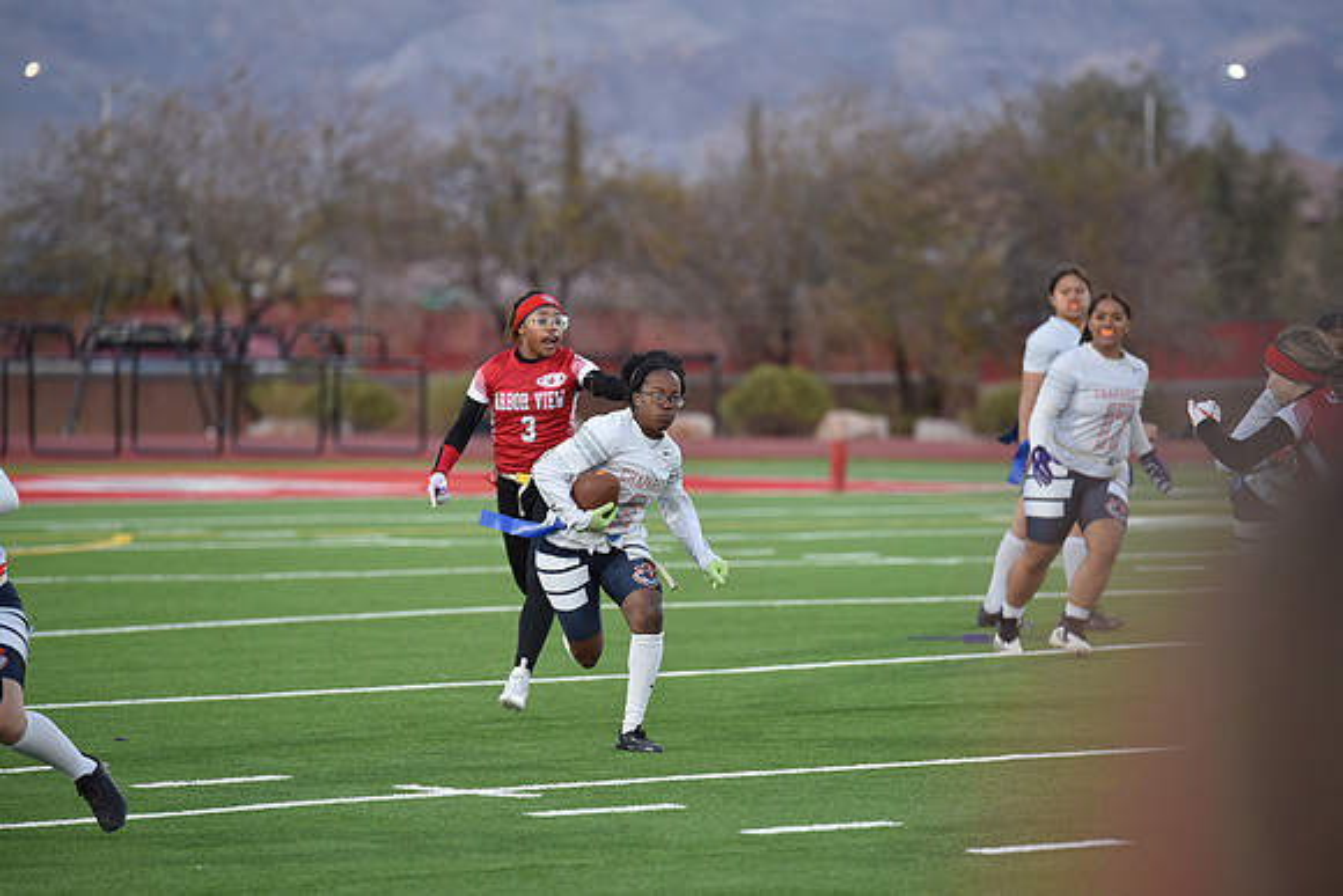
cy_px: 448
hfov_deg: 10.3
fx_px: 7463
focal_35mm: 200
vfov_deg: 6.9
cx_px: 672
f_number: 2.8
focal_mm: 200
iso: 1100
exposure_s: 1/800
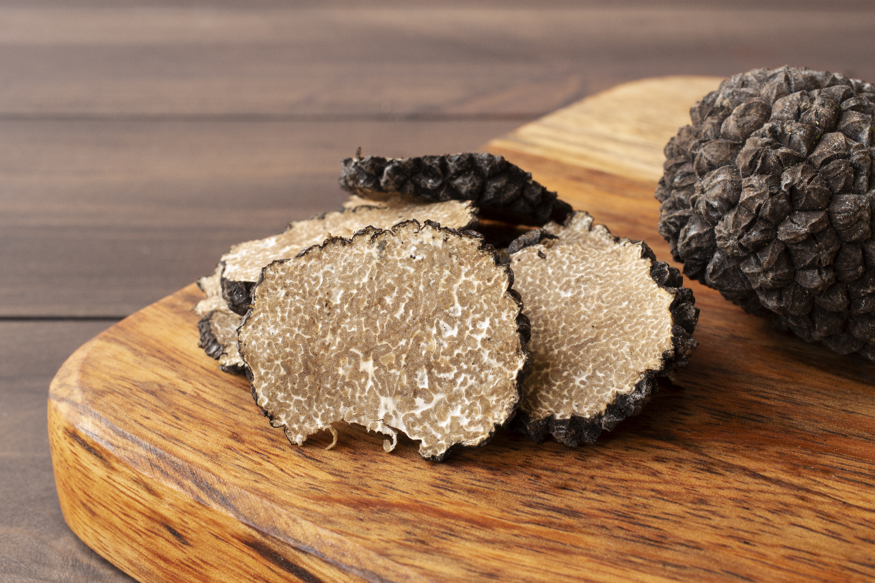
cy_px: 292
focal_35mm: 53
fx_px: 1288
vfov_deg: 25.5
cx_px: 438
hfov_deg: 37.5
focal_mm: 35
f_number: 14
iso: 160
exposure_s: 1/4
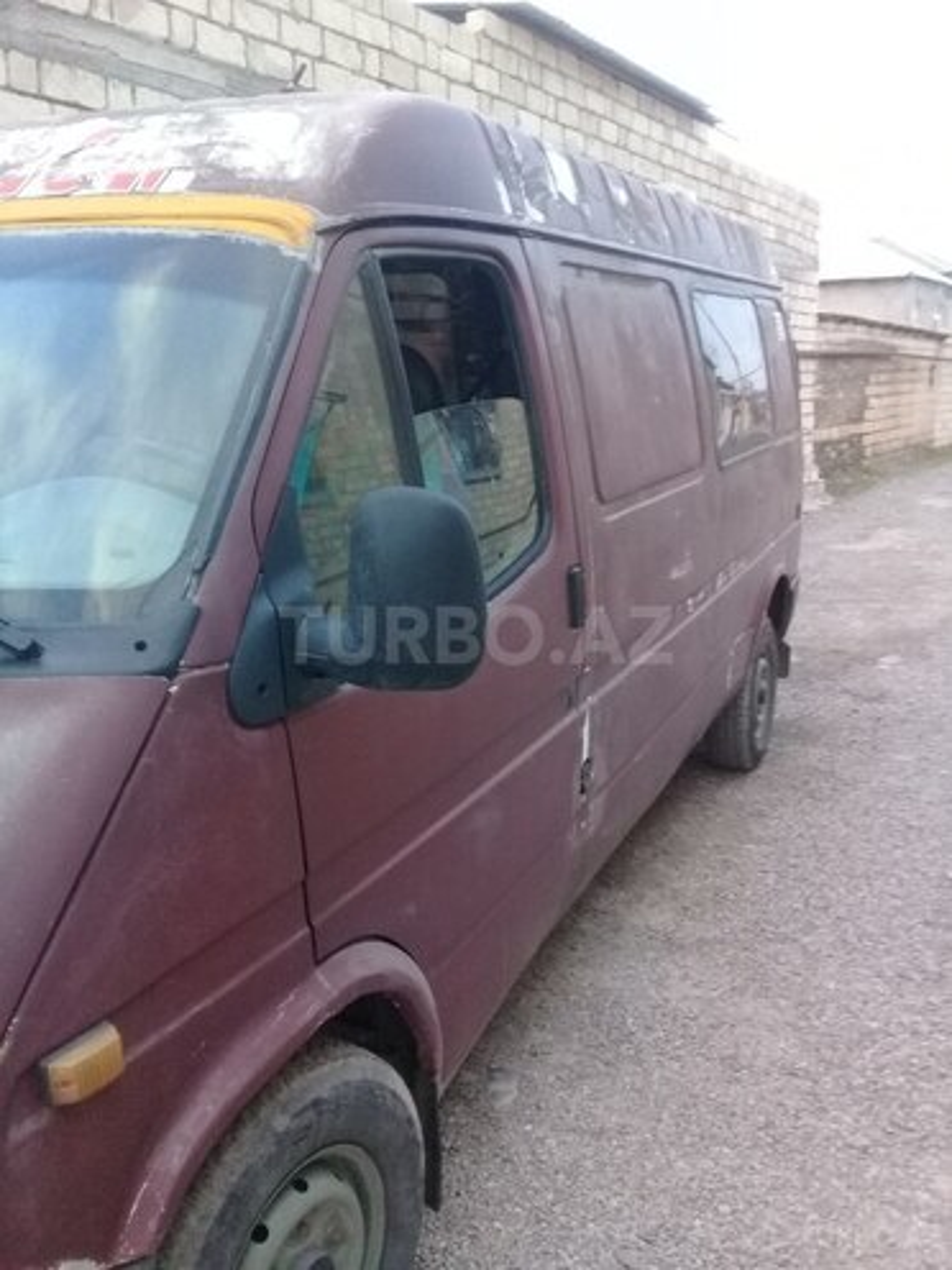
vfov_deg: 58.4
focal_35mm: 31
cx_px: 476
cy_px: 635
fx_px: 1137
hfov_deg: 45.4
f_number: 2.2
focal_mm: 3.3
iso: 200
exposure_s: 1/33
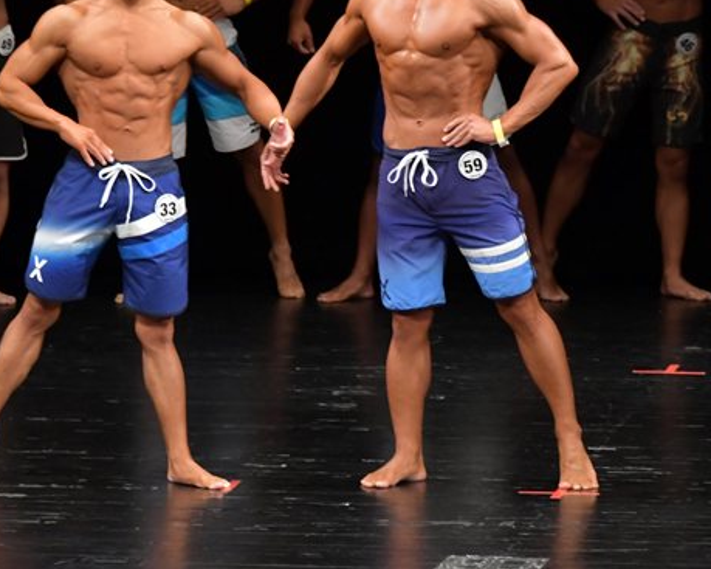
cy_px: 177
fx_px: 9004
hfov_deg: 4.5
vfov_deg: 3.6
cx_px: 394
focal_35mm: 428
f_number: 5.6
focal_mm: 180
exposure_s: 1/400
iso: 3200
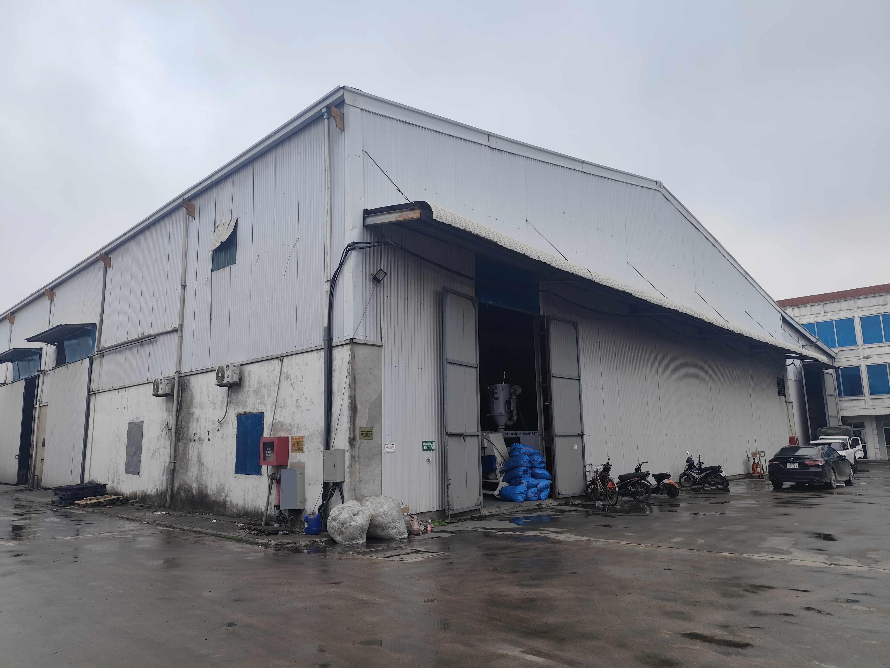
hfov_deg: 73.9
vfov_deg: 58.9
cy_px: 334
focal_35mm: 23
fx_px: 591
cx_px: 445
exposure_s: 1/823
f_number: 1.65
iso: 50
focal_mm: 6.14
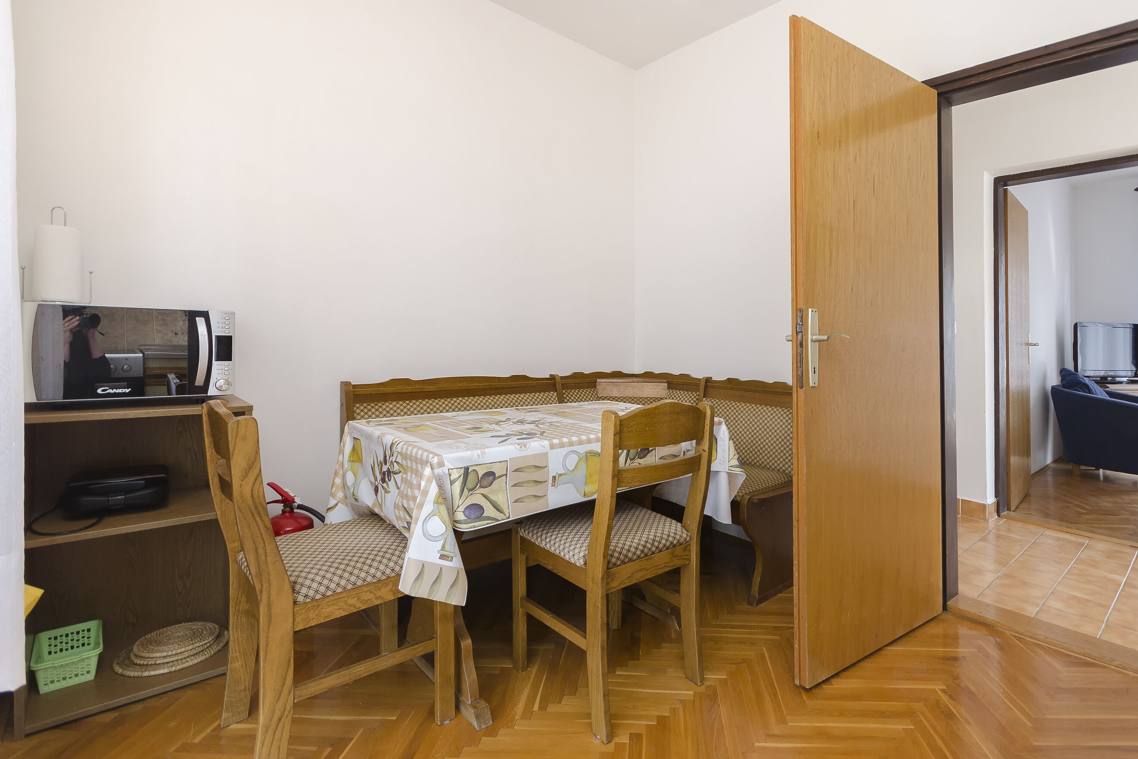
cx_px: 602
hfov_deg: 91.4
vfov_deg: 68.8
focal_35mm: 18
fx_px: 554
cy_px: 376
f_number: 4.2
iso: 640
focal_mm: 11
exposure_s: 1/60
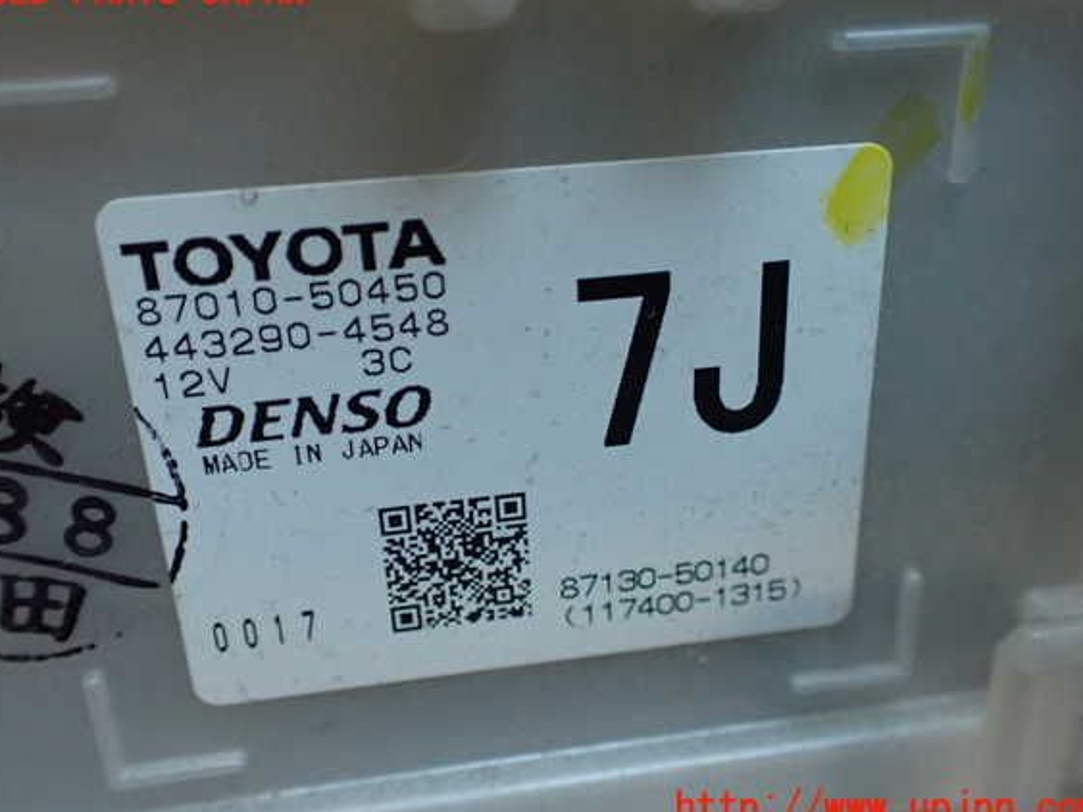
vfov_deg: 44.1
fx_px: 1001
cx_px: 533
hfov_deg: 56.8
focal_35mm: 32
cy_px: 400
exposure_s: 1/125
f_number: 2.3
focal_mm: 5.4
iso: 640
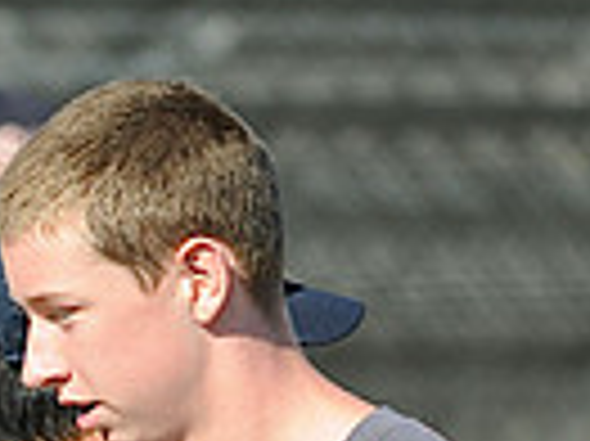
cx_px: -396
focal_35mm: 1914
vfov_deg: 0.8
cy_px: 839
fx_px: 32593
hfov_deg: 1.0
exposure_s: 1/1250
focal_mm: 300
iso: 200
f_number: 4
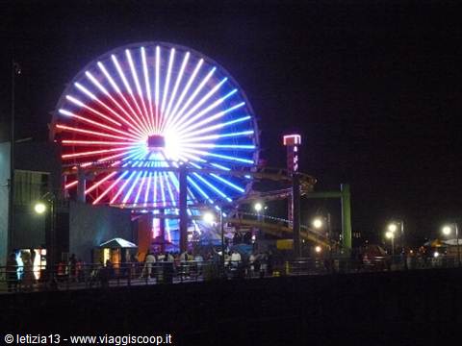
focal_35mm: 55
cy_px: 173
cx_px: 231
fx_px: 734
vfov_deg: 26.6
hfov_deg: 34.9
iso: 800
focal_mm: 9.2
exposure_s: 1/15
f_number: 2.8
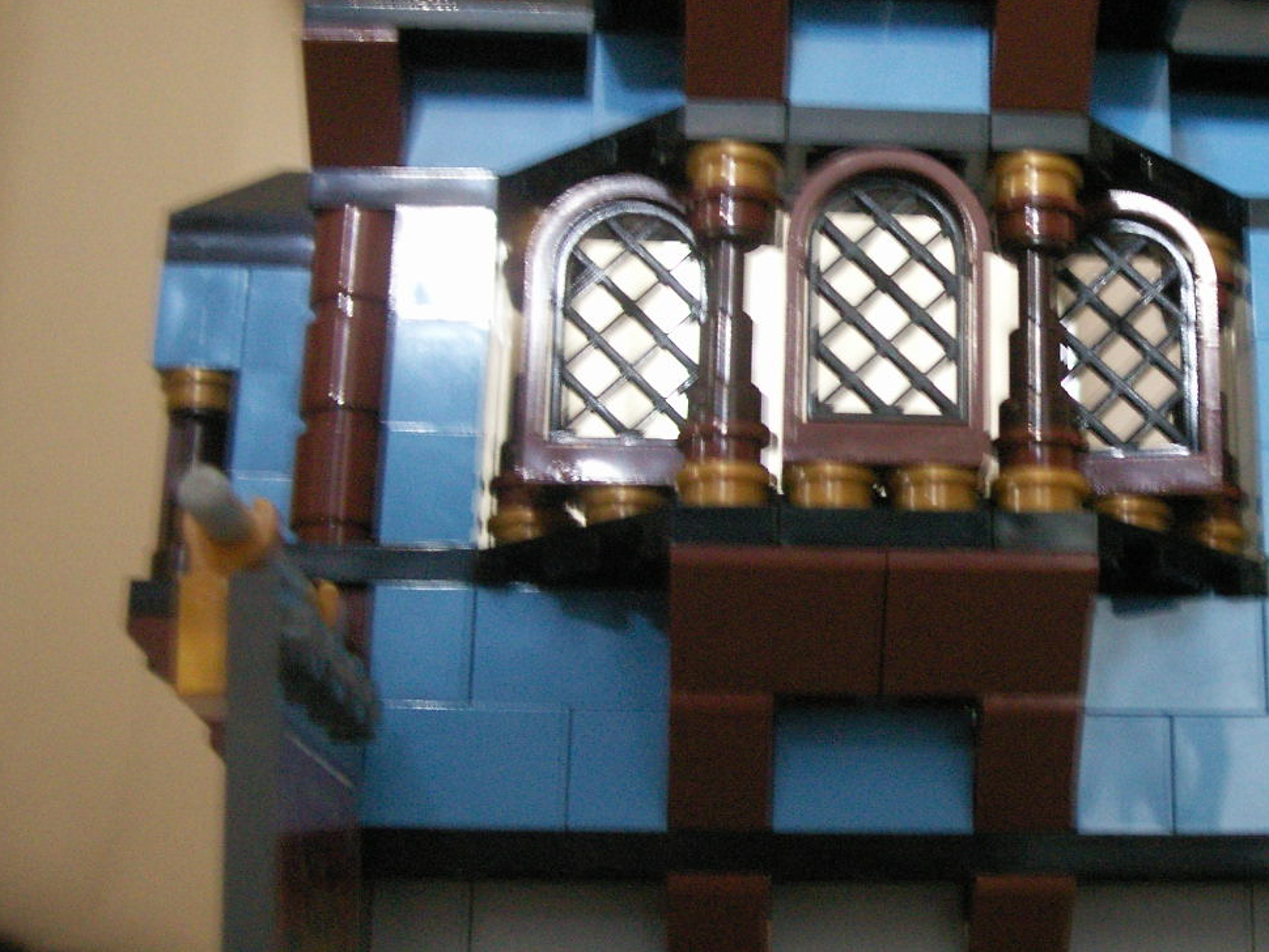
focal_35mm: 61
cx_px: 1044
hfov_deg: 30.8
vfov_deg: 24.0
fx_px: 2237
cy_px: 421
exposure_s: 1
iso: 160
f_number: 3.5
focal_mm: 7.7
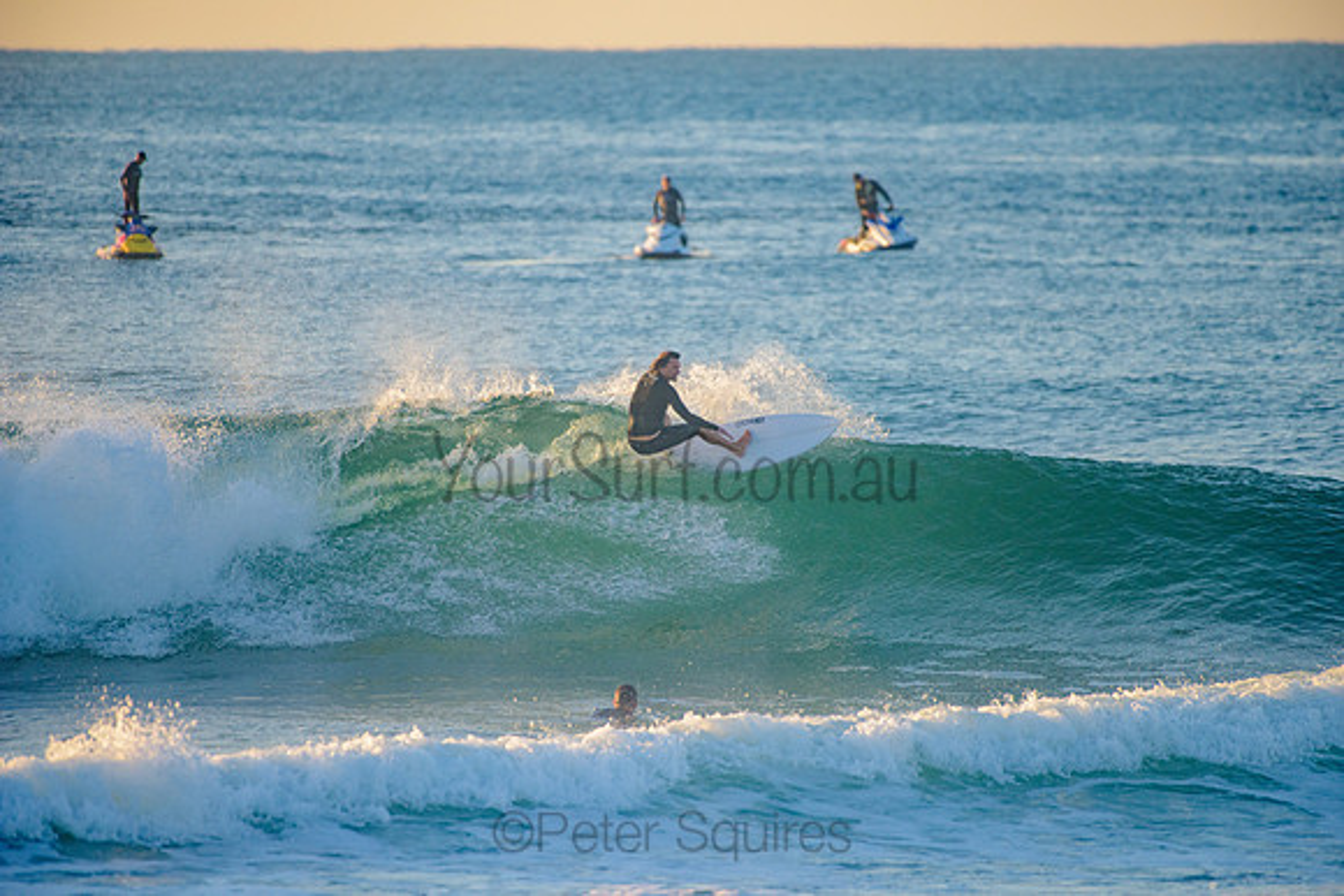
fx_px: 18670
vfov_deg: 2.8
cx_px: 672
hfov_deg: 4.1
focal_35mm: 500
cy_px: 448
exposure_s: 1/1250
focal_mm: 500
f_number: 5.6
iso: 500
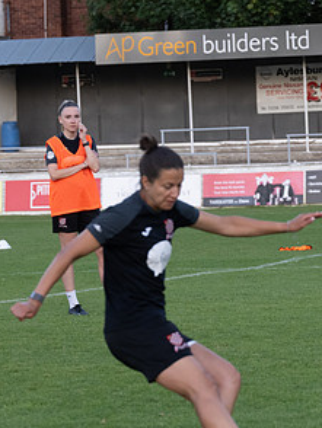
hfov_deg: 7.5
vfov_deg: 9.9
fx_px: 2465
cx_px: 162
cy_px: 266
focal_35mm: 199
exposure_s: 1/800
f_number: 3.2
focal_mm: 70
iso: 1000
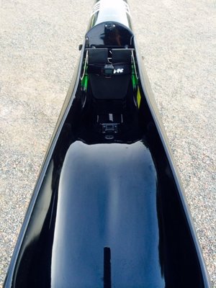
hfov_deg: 46.8
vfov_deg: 60.0
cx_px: 108
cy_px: 144
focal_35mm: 30
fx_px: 250
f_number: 2.2
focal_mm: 4.12
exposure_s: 1/120
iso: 40
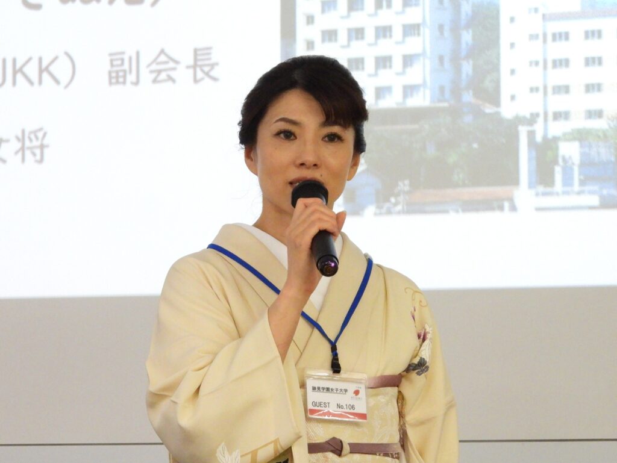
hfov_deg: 9.0
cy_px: 232
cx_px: 308
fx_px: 3923
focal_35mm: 220
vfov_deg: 6.8
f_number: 4.5
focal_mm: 39.3
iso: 1400
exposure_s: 1/40
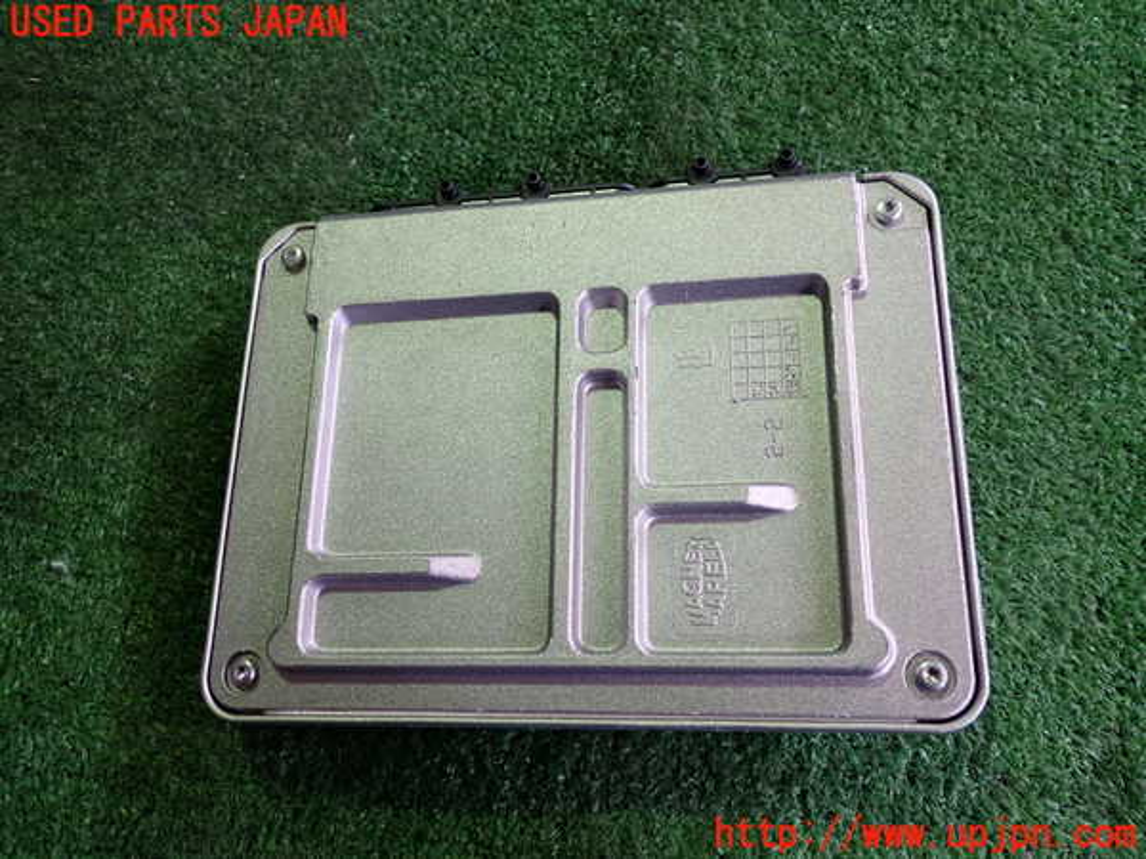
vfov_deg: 46.8
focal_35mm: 30
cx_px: 573
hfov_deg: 60.0
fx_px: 993
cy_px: 430
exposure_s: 1/50
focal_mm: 5.4
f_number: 2.3
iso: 200
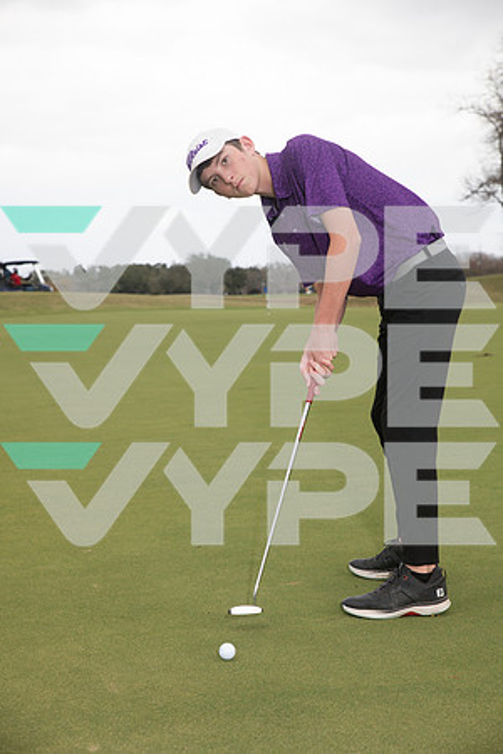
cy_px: 377
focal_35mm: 65
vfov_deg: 31.0
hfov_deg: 20.9
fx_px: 1362
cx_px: 252
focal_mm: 65
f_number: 6.3
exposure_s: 1/250
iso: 160
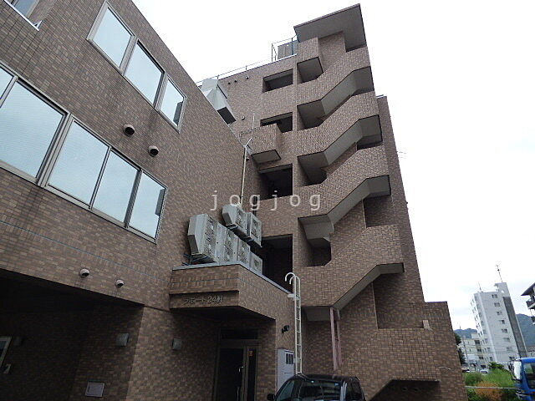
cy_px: 200
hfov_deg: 81.7
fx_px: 309
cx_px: 268
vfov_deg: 66.0
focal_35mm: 20
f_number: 2.8
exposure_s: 1/1000
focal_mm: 3.58
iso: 160
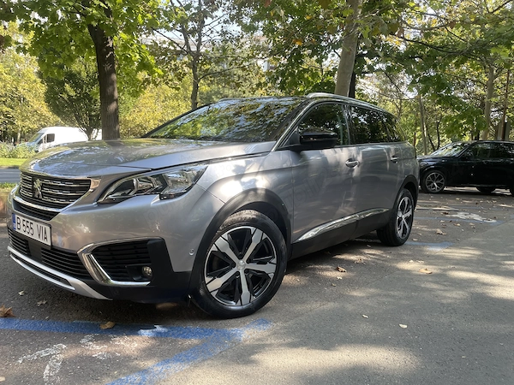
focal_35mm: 26
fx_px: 386
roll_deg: -2.5
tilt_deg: -5.3
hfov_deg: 67.3
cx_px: 257
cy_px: 192
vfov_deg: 53.1
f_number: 1.6
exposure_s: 1/246
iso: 32
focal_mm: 4.2
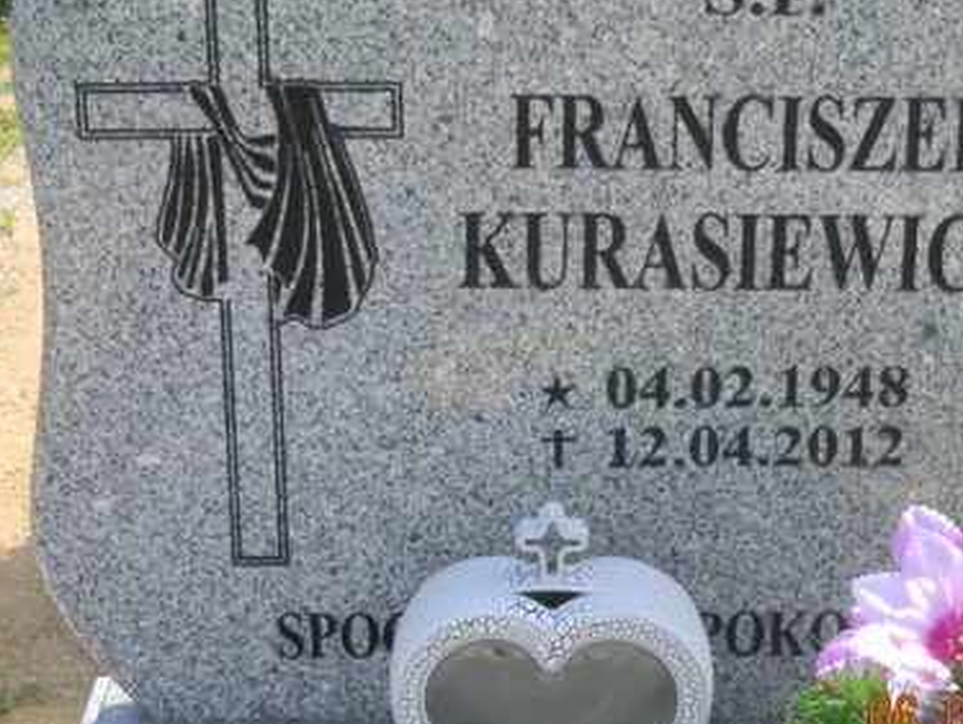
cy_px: 227
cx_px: 551
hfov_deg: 20.8
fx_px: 2617
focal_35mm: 94
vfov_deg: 15.7
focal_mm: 9.9
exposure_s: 1/256
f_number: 4.2
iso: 80
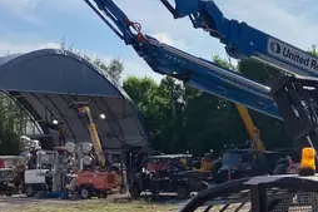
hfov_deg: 23.2
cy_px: 188
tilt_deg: -1.3
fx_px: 741
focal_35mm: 84
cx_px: 322
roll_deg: +0.3
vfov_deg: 16.1
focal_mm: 3.99
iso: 32
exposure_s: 1/2703
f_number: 1.8
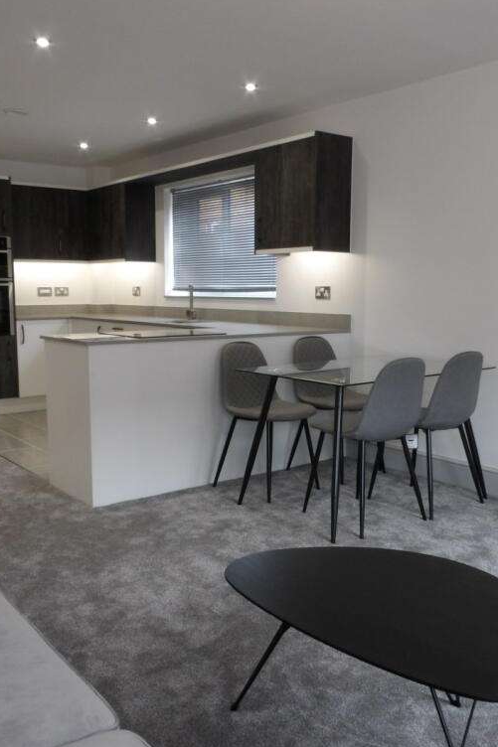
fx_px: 706
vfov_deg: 55.8
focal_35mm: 34
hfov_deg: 38.9
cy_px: 375
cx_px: 259
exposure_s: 1/26
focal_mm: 4.3
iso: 200
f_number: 4.1
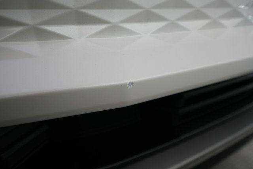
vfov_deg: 47.9
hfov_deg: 67.4
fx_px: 190
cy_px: 84
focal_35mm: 27
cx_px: 126
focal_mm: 27
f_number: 4
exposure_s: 1/60
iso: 1000
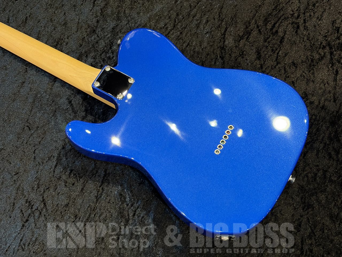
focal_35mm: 52
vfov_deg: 28.0
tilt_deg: -71.2
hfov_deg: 36.8
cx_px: 171
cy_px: 128
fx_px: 514
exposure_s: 1/40
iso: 160
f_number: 1.6
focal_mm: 5.96
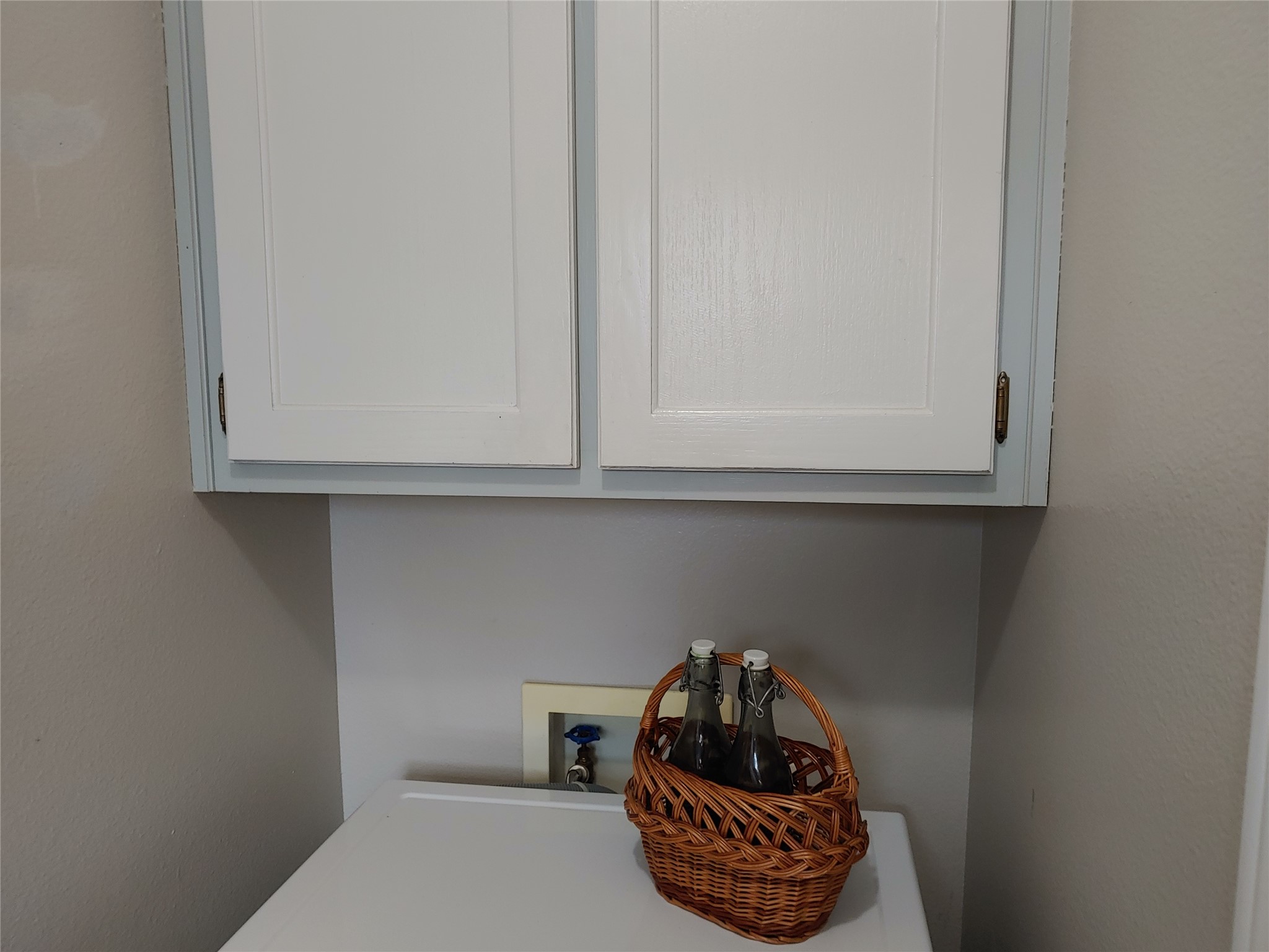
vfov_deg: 54.9
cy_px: 476
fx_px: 916
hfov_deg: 69.4
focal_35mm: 25
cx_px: 634
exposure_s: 1/40
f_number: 1.5
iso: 200
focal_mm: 4.23
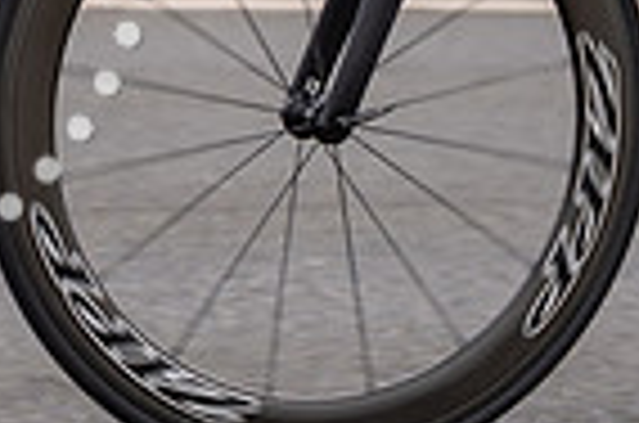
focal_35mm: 484
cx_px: 387
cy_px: -483
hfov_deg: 4.3
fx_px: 8572
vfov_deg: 2.8
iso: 100
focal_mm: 91
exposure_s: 1/800
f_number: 3.5
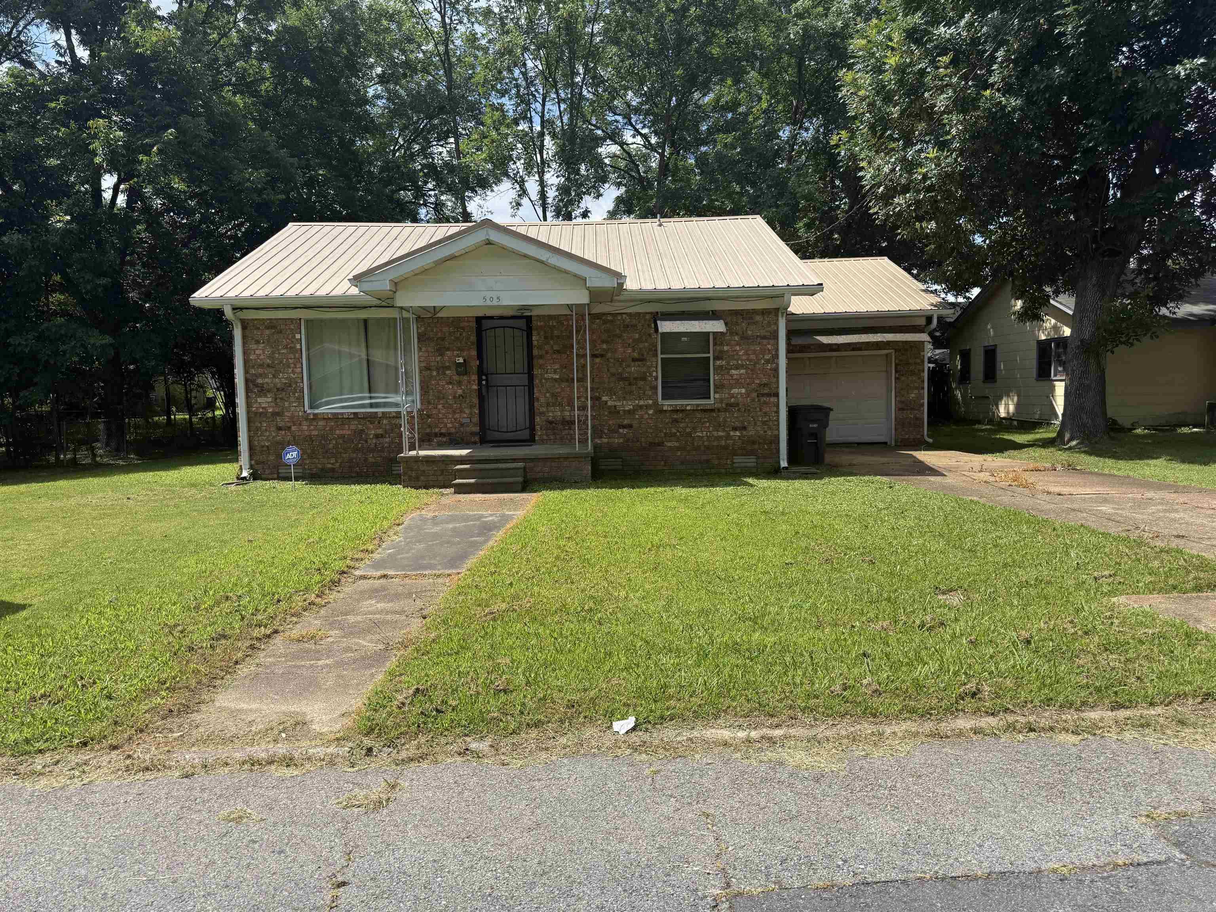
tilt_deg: -3.2
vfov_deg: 56.8
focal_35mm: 24
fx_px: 843
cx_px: 608
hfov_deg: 71.6
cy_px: 456
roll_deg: +1.0
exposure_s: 1/3584
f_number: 1.78
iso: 80
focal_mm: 6.76
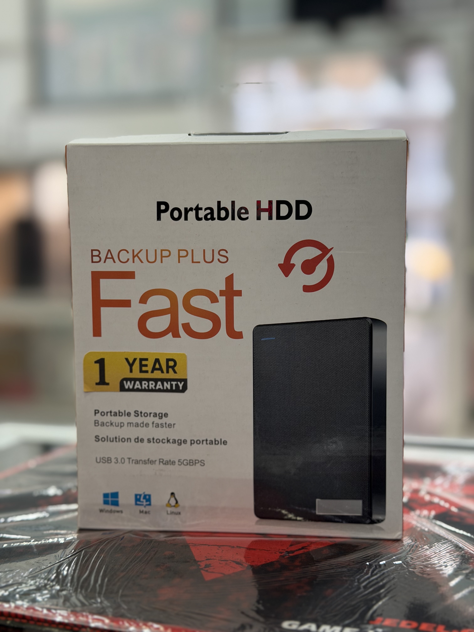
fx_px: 876
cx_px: 237
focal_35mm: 48
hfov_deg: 30.3
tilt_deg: -3.3
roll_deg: +0.5
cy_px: 316
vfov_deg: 39.7
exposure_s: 1/100
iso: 160
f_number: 1.78
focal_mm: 6.76
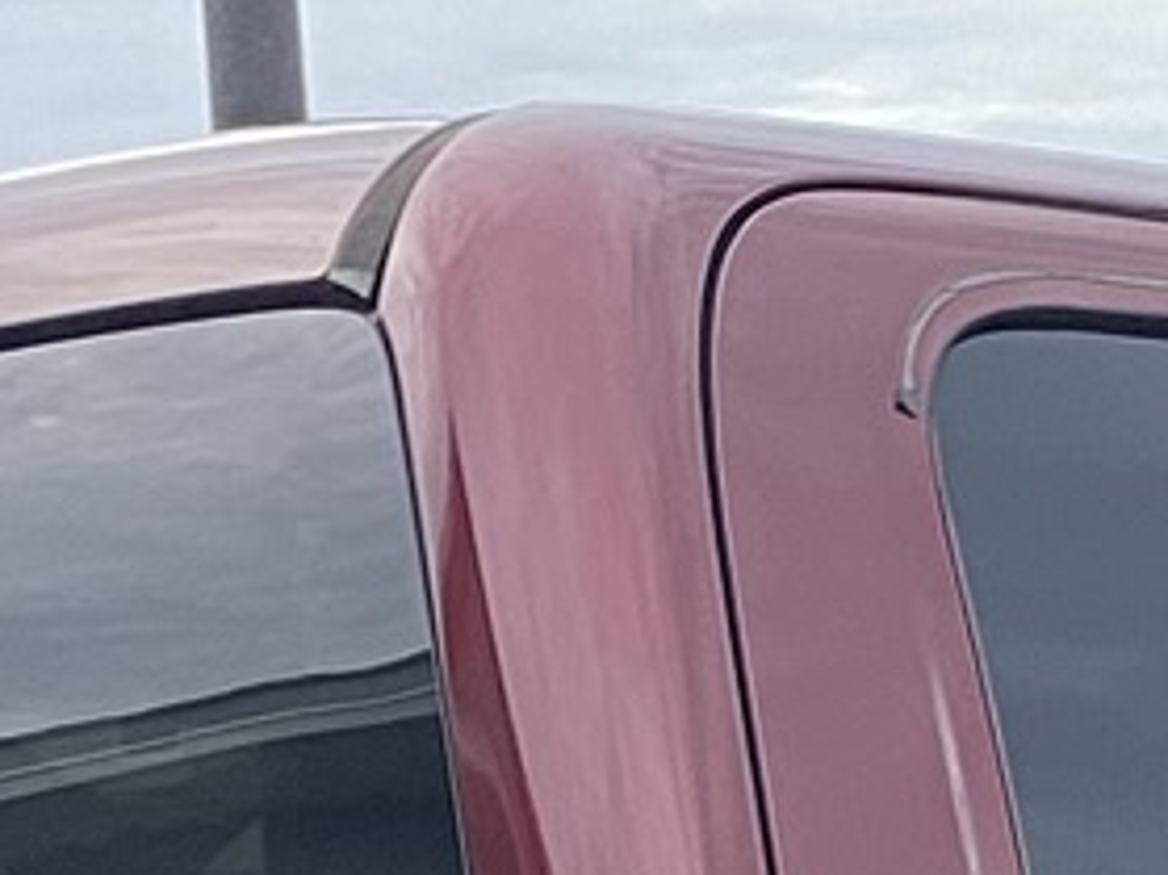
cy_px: 2943
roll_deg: +3.0
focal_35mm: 191
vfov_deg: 6.8
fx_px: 6442
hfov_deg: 10.4
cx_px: 565
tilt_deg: -15.8
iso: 160
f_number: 1.8
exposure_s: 1/60
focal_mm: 4.25
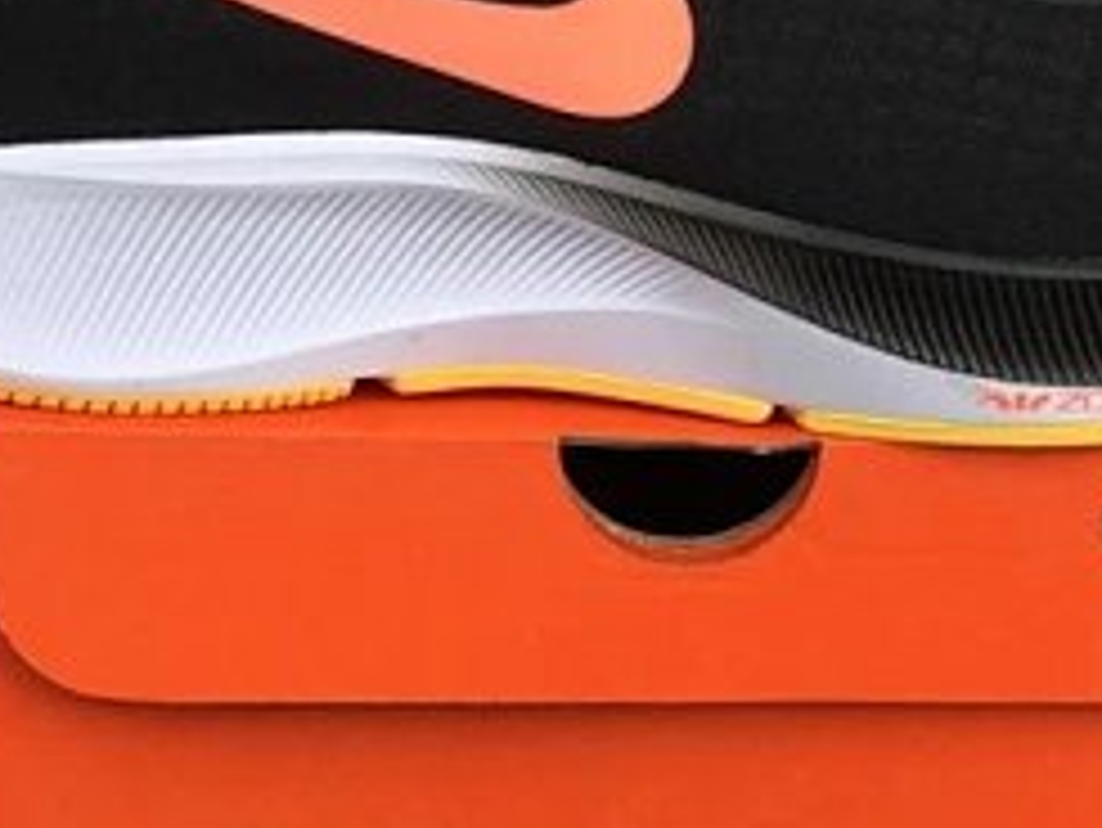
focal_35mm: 81
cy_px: 184
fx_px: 2580
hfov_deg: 24.1
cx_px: 652
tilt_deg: -16.7
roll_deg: -1.0
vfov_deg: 18.1
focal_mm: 3.3
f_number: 2.4
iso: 25
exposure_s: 1/217
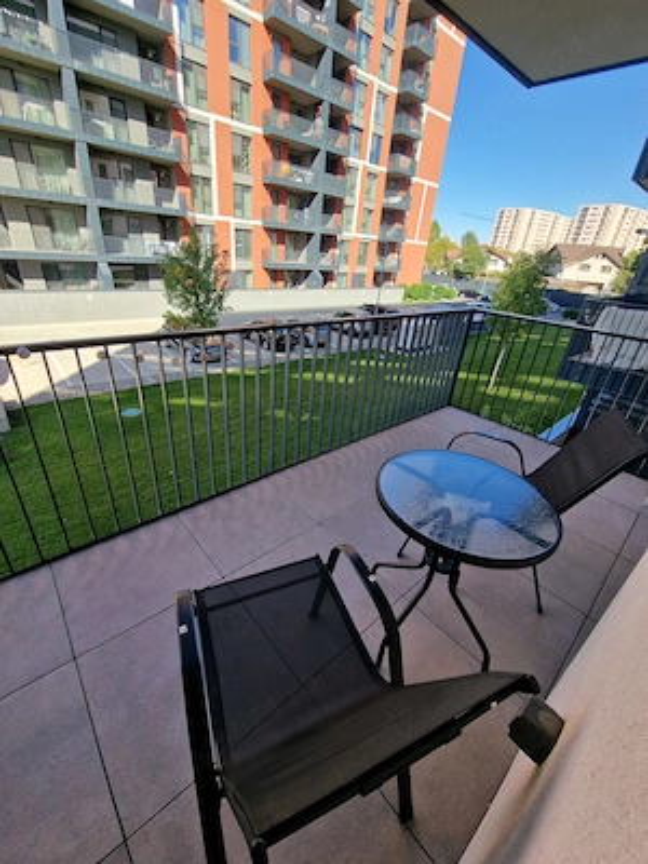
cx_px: 324
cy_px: 432
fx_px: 324
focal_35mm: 13
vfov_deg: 106.2
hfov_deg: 89.9
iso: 50
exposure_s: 1/726
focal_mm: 2.2
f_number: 2.2
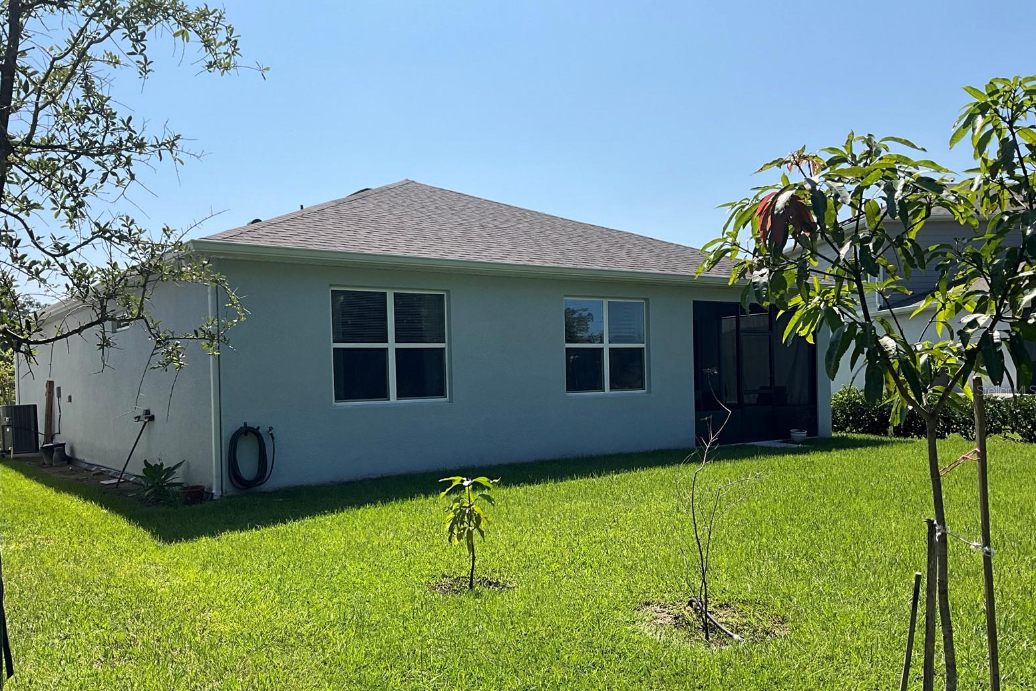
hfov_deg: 60.3
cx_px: 507
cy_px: 390
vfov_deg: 42.2
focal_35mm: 31
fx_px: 892
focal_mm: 3
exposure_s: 1/1984
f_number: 1.8
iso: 25
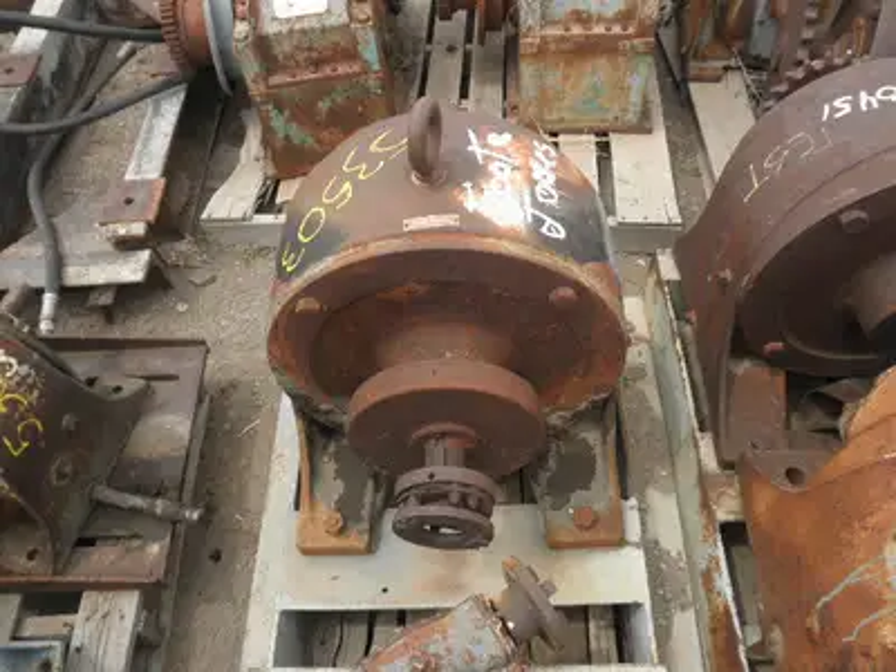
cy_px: 336
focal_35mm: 28
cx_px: 448
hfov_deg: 63.4
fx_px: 725
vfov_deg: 49.7
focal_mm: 5
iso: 64
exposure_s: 1/500
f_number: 3
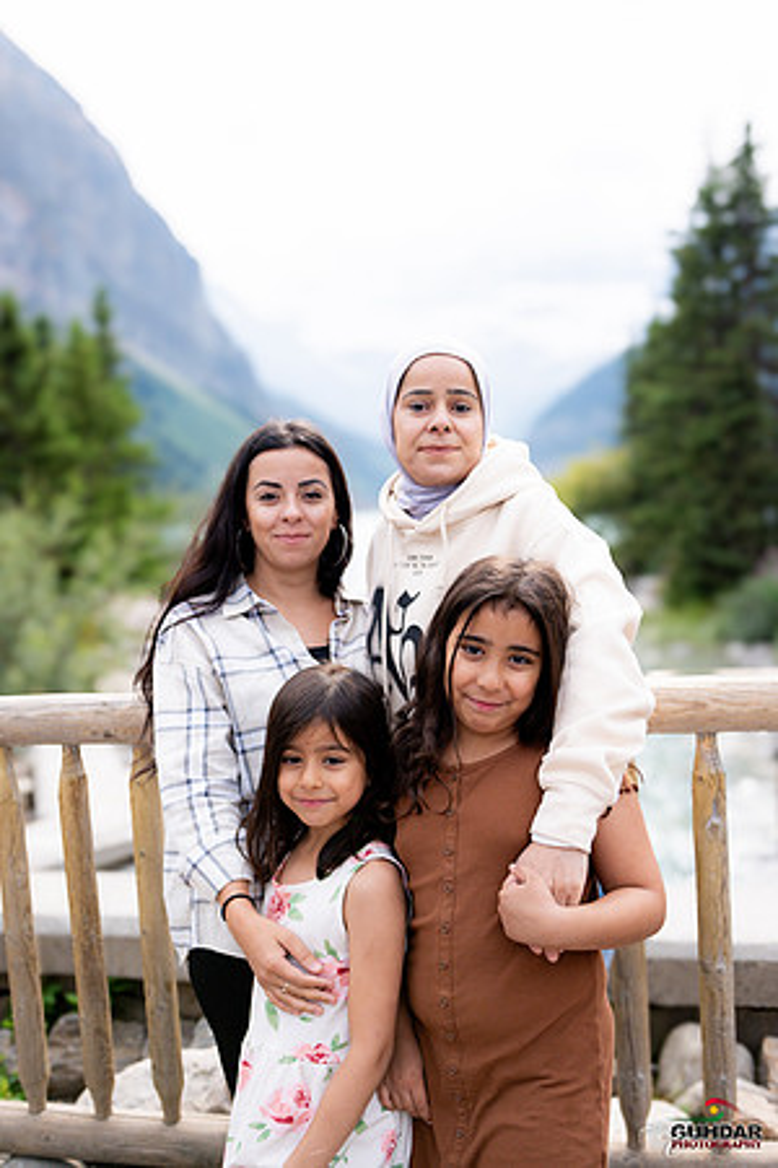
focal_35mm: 35
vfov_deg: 54.4
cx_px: 389
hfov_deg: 37.9
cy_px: 584
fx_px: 1134
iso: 200
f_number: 3.2
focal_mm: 35
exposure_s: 1/3200
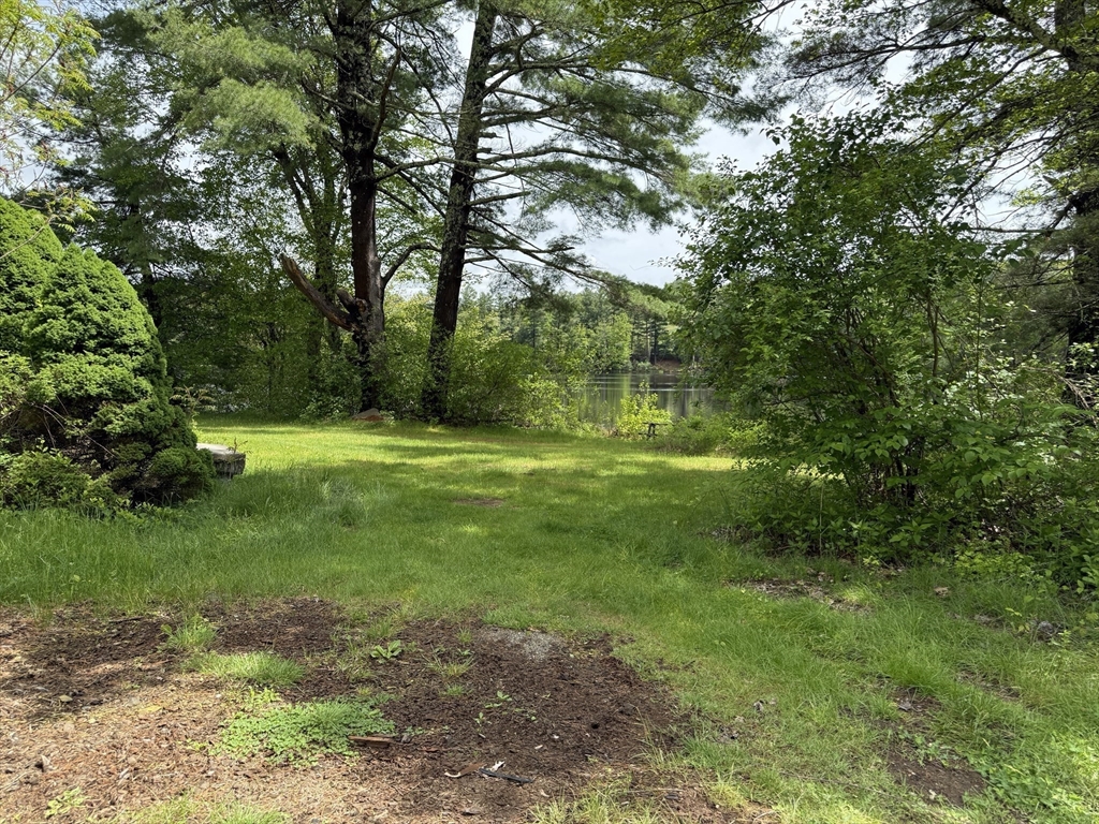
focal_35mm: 24
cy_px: 412
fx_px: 762
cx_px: 550
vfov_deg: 56.8
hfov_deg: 71.6
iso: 100
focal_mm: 6.76
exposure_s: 1/1949
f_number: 1.78
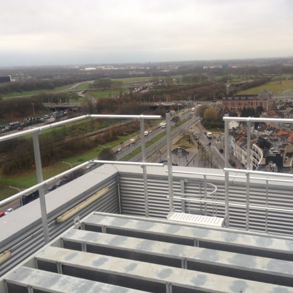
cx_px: 172
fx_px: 402
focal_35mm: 42
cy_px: 147
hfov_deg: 39.9
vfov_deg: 40.0
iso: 50
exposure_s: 1/60
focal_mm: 4.28
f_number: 2.4
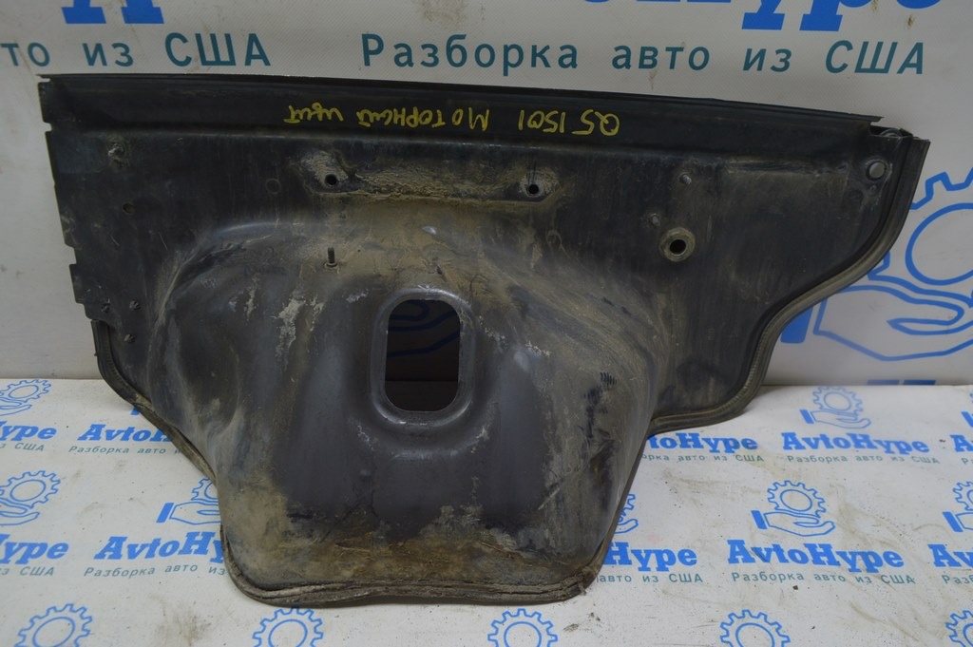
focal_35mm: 27
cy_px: 324
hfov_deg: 67.4
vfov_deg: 47.9
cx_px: 486
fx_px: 729
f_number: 5.6
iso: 400
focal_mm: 18
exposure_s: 1/25
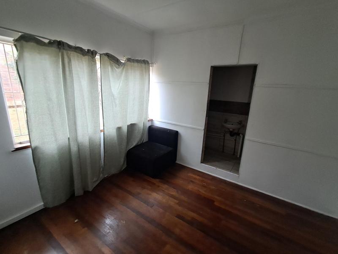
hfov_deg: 94.5
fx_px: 156
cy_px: 127
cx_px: 169
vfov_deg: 78.1
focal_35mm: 16
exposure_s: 1/50
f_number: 2.2
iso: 100
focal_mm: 1.64
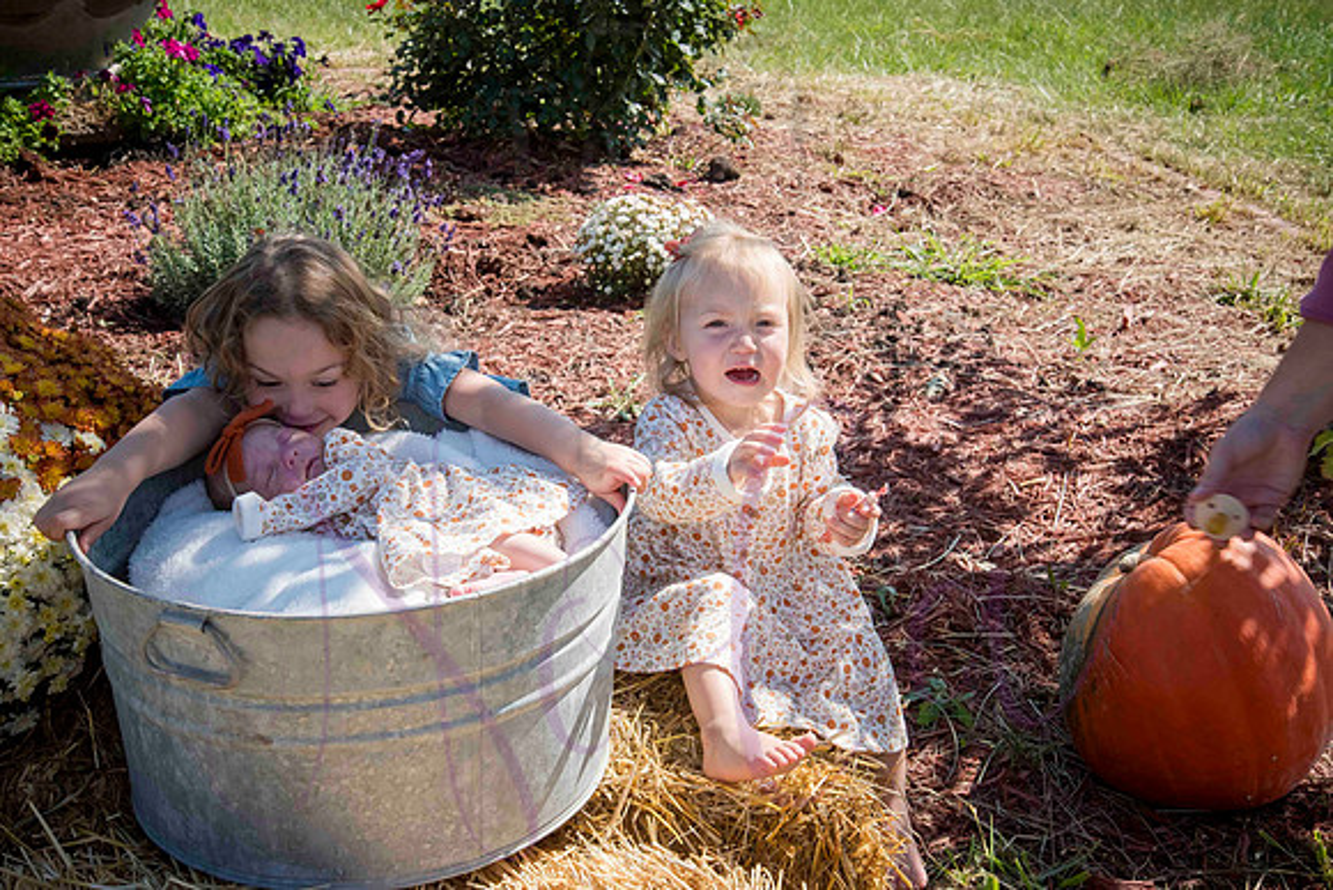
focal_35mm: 52
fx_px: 1926
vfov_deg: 26.0
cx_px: 666
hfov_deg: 38.2
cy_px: 445
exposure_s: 1/320
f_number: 11
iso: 400
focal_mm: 52
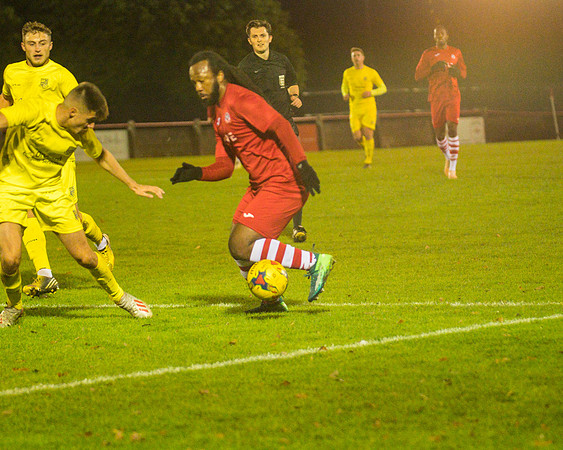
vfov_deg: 6.5
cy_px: 225
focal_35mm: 237
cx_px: 247
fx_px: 3947
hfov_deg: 8.2
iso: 5000
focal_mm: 140
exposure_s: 1/800
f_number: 2.8
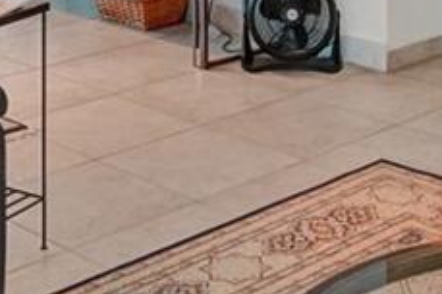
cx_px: 210
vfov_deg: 12.3
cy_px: -300
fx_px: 1202
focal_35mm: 98
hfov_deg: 20.8
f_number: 5.6
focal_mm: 14
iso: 1250
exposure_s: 1/500
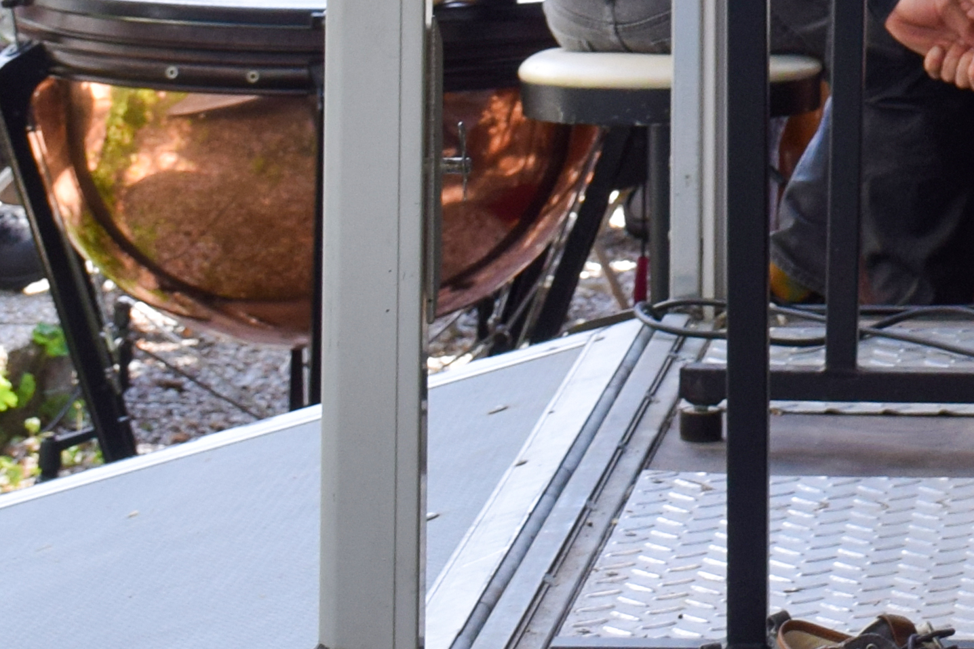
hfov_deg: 12.2
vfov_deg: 8.0
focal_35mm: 163
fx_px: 4409
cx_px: 1249
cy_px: -703
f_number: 6.3
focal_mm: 26
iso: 400
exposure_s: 1/160
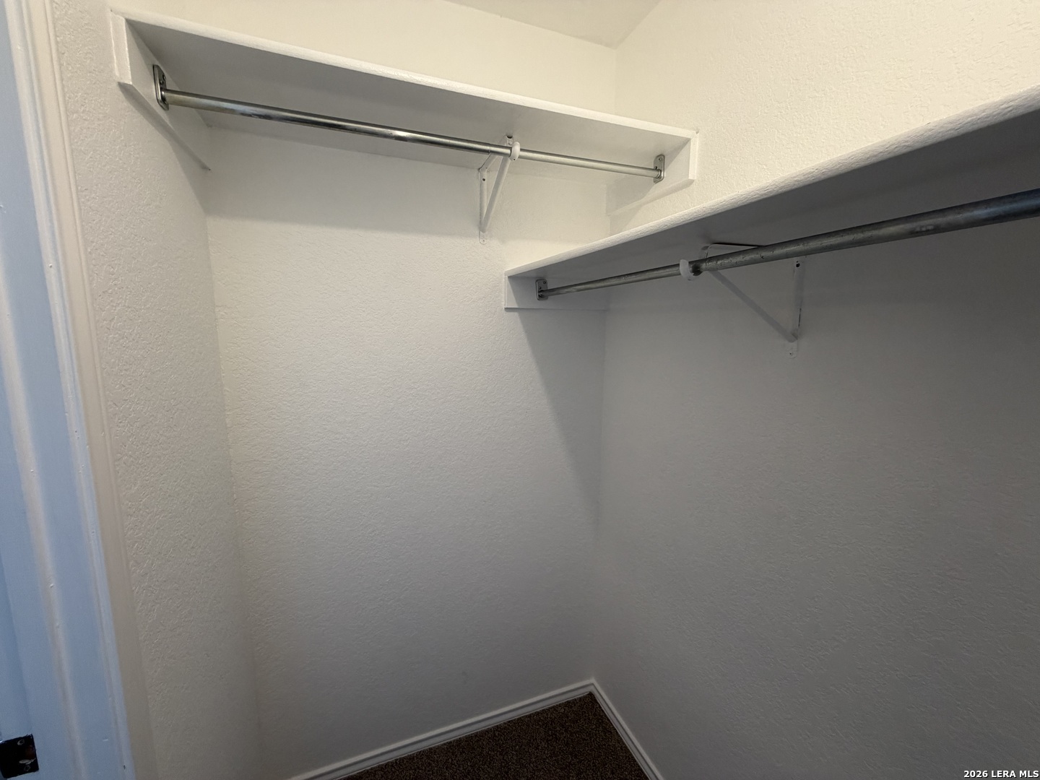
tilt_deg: -9.1
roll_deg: -0.2
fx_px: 421
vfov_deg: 85.7
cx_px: 520
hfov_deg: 102.1
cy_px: 390
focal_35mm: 14
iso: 250
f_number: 2.2
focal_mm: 2.22
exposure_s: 1/120
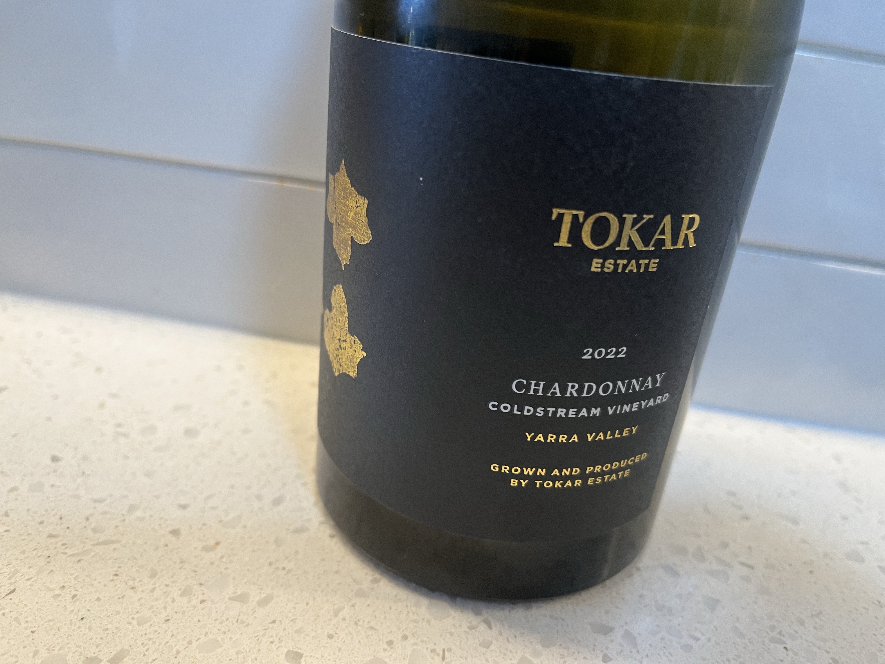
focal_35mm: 26
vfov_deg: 53.1
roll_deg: -7.8
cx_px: 442
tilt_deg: -25.7
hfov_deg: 67.3
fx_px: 665
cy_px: 332
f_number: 1.6
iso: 160
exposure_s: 1/60
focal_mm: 5.1
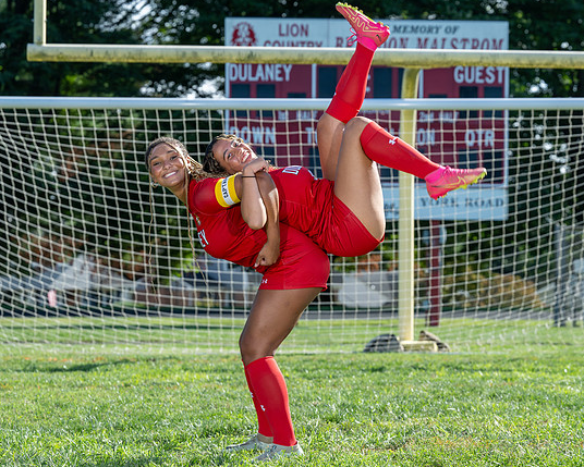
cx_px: 326
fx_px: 2092
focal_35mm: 121
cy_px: 244
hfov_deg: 15.9
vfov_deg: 12.7
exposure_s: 1/320
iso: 100
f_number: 4.5
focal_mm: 79
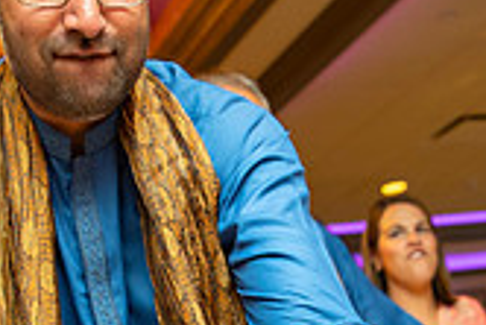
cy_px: 311
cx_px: 195
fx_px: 1270
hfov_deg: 21.6
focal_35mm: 94
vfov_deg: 14.4
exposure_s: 1/100
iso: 1000
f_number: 2.8
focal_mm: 24
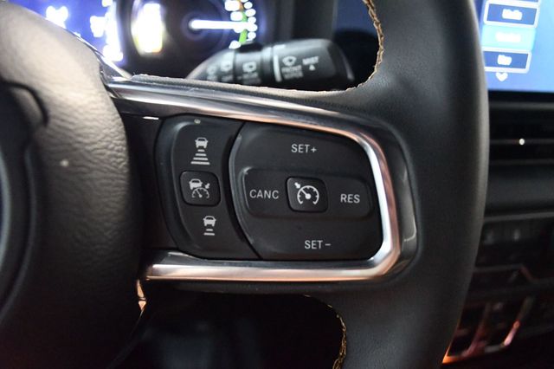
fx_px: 415
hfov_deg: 67.4
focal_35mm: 27
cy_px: 184
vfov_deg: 47.9
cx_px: 277
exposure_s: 1/60
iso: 12800
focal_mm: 18
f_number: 3.5
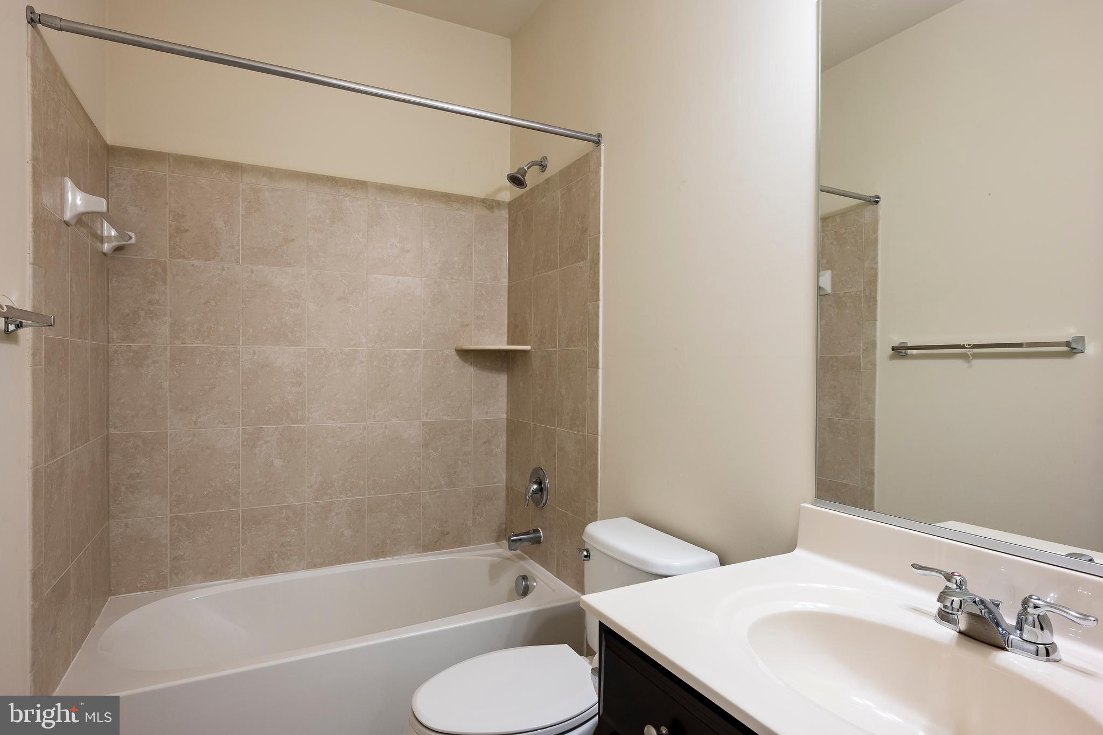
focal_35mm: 19
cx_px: 552
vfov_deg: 64.5
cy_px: 368
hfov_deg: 86.9
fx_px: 582
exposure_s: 1/5
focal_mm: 19
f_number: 9
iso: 500
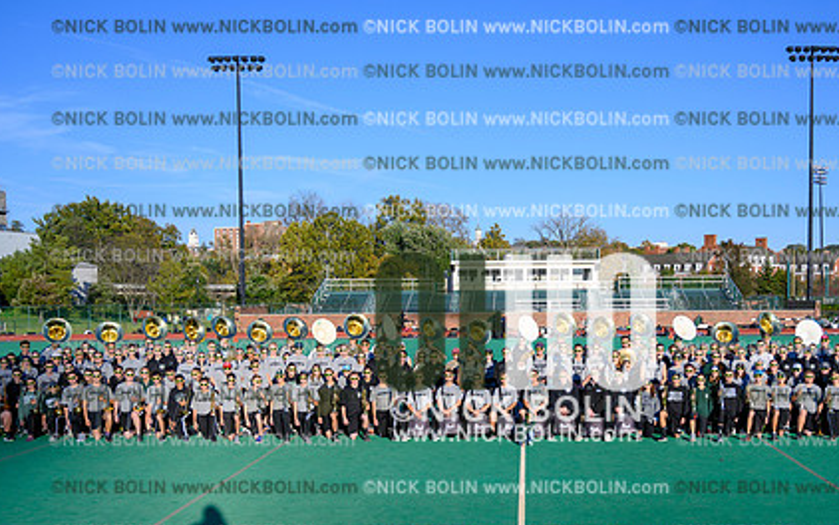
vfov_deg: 30.3
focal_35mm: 42
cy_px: 349
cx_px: 515
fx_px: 961
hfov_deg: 46.8
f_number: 4
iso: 100
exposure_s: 1/1600
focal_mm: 30
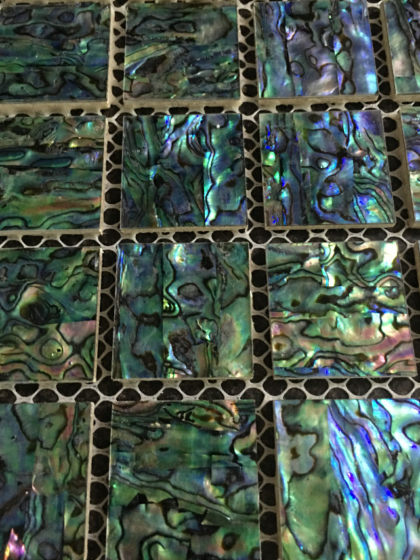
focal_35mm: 34
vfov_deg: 53.7
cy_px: 235
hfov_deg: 41.8
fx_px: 550
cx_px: 210
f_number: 2.2
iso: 160
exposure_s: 1/8
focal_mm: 4.15
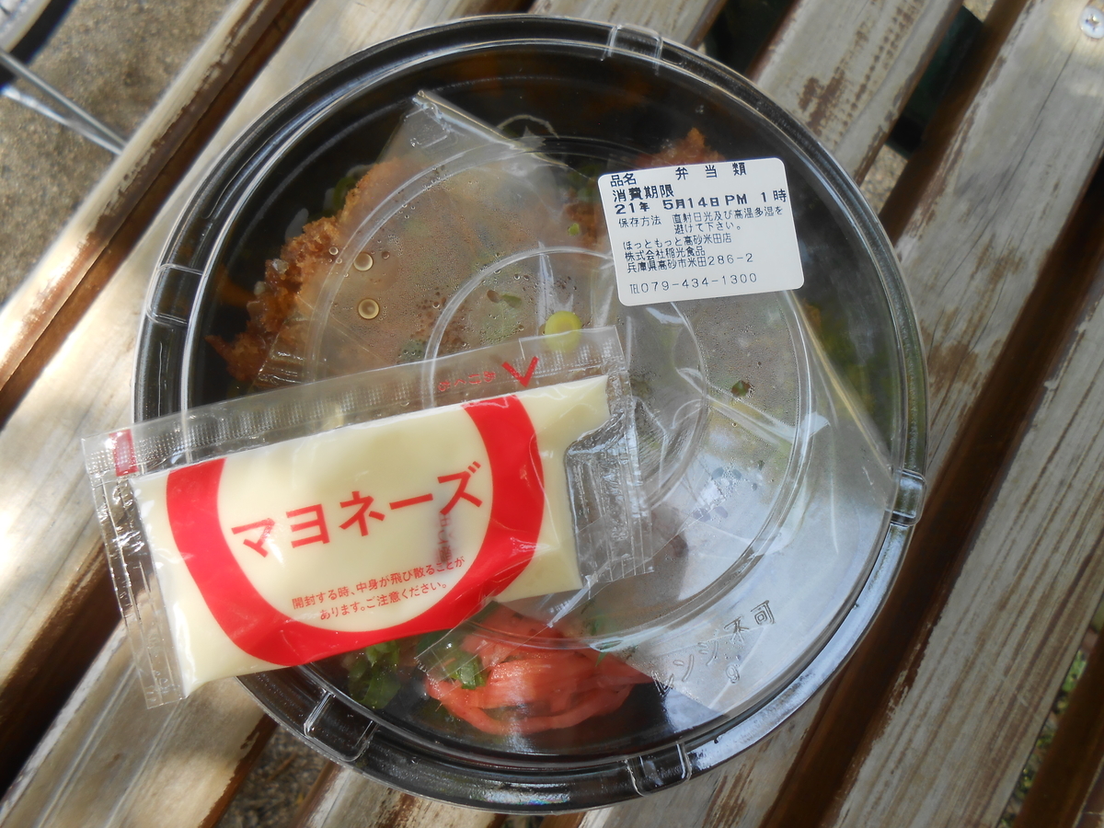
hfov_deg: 67.3
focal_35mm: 26
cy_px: 414
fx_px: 829
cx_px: 552
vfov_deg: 53.1
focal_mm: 4.6
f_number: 3.5
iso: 80
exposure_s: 1/125
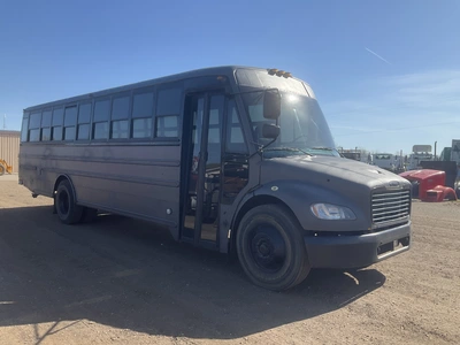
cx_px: 230
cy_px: 172
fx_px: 385
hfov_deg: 61.7
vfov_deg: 48.2
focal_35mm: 29
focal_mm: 3
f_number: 1.8
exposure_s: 1/1311
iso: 25
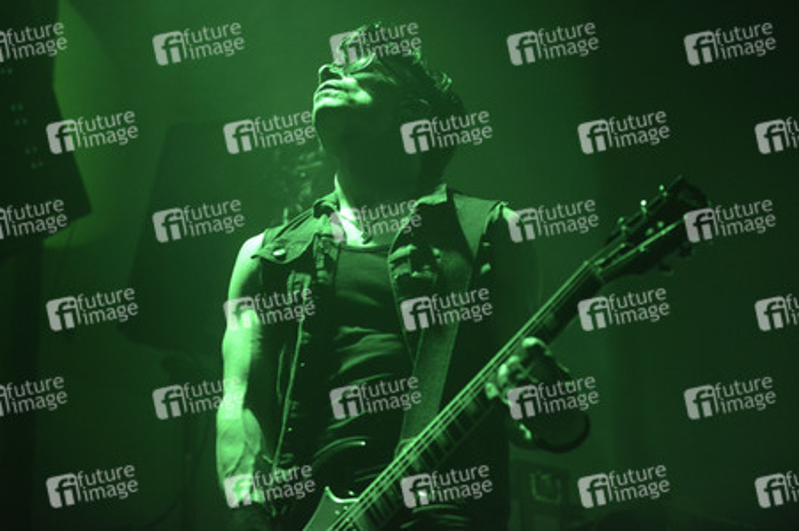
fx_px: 1552
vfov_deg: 19.4
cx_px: 400
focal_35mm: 70
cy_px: 266
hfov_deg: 28.9
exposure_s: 1/320
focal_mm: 70
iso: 3200
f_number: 2.8
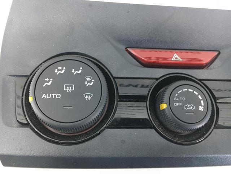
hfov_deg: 61.7
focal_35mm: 29
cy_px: 87
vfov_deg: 48.2
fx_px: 194
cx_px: 116
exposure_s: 1/33
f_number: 2.2
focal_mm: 4.15
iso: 160
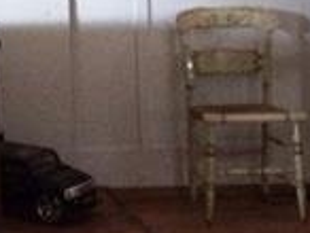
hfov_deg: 14.9
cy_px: -49
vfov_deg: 11.5
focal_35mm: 127
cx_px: -79
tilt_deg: +0.6
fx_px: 1139
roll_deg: +2.2
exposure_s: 1/15
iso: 500
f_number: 2.2
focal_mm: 4.15
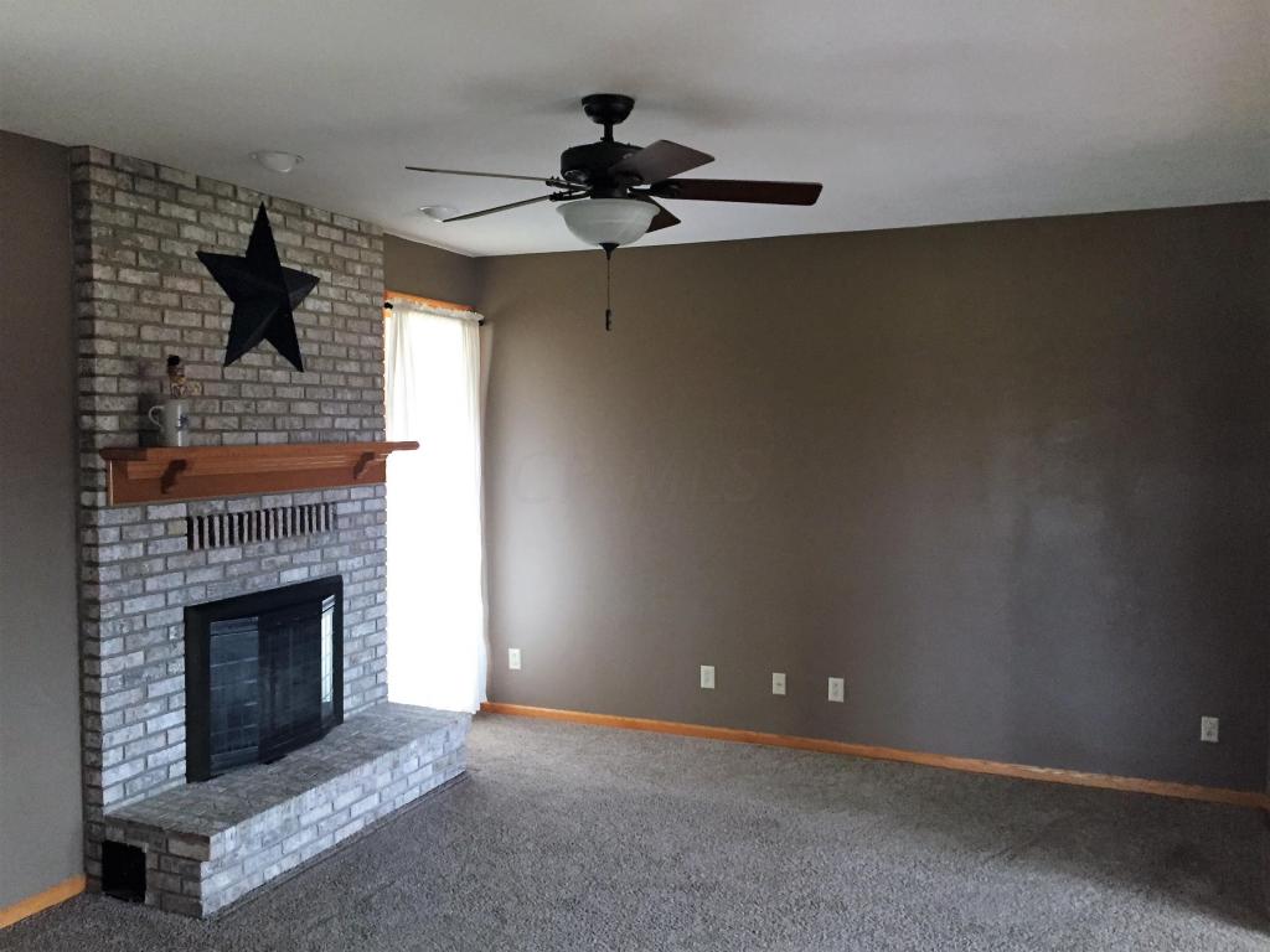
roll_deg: -0.6
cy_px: 476
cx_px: 635
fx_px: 1064
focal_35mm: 29
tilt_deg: -2.3
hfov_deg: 61.7
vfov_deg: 48.2
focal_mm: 4.15
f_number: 2.2
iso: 200
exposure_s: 1/30
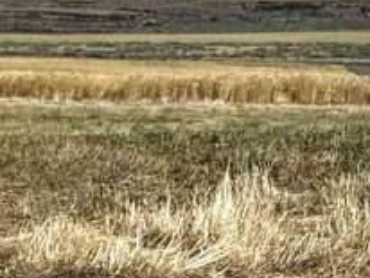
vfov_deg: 9.9
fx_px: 1594
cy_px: 32
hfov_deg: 10.5
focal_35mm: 149
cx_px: -632
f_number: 1.78
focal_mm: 6.76
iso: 80
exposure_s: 1/8130
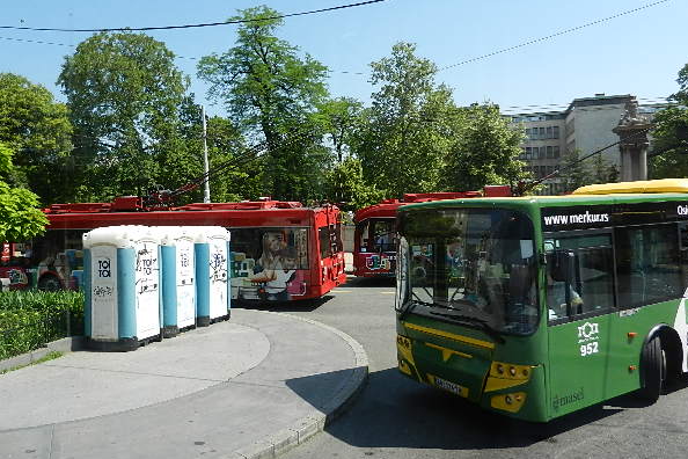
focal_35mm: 28
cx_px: 334
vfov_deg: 46.4
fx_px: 535
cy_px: 212
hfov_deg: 65.5
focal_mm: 4.5
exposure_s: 1/400
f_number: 3.5
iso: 160
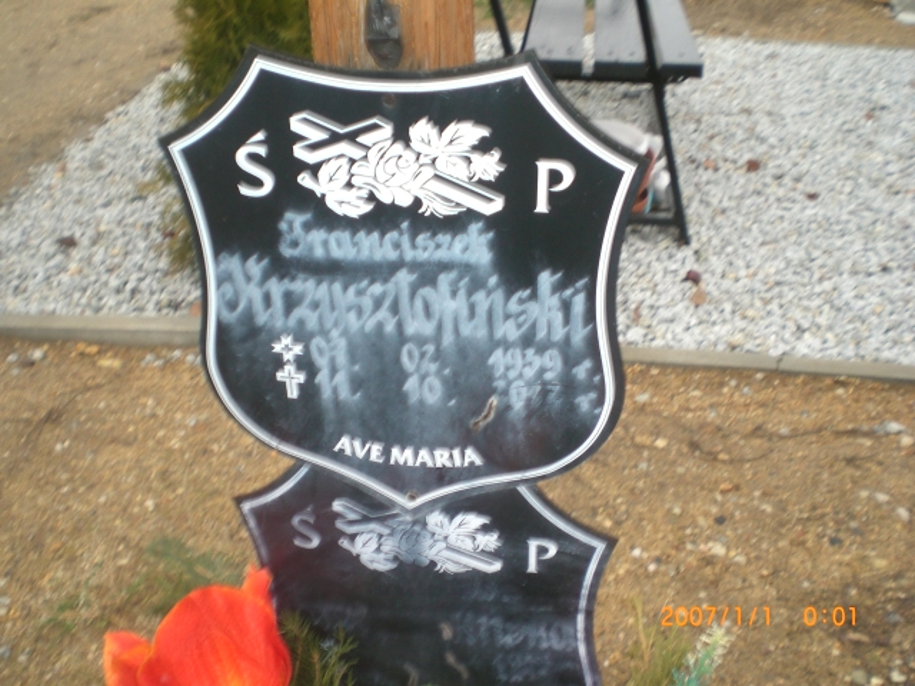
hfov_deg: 49.0
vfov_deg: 37.7
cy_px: 343
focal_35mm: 38
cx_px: 458
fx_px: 1004
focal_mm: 6.3
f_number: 3.1
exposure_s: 1/100
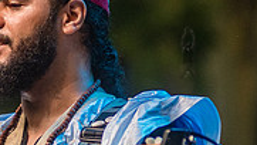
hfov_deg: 2.8
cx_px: 86
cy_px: 81
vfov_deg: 1.6
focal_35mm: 765
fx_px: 5215
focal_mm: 185
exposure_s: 1/1600
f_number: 2.8
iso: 2000
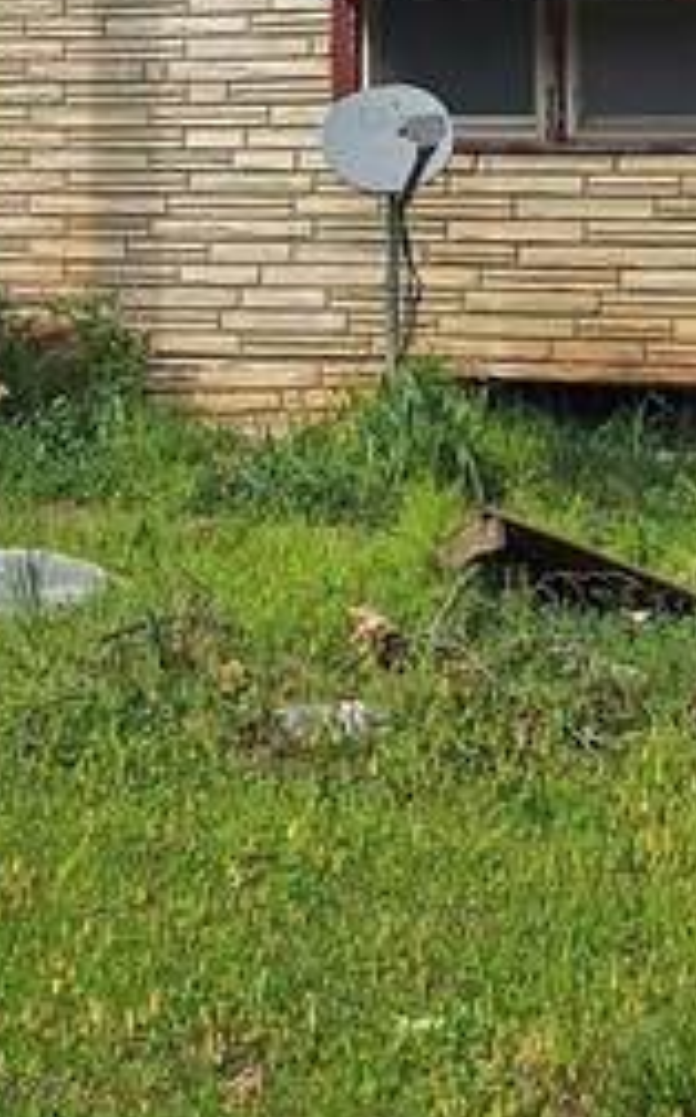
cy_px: 71
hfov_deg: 13.9
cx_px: 111
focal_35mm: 93
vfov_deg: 21.7
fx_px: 2829
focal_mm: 5.54
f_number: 1.8
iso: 40
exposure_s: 1/2326
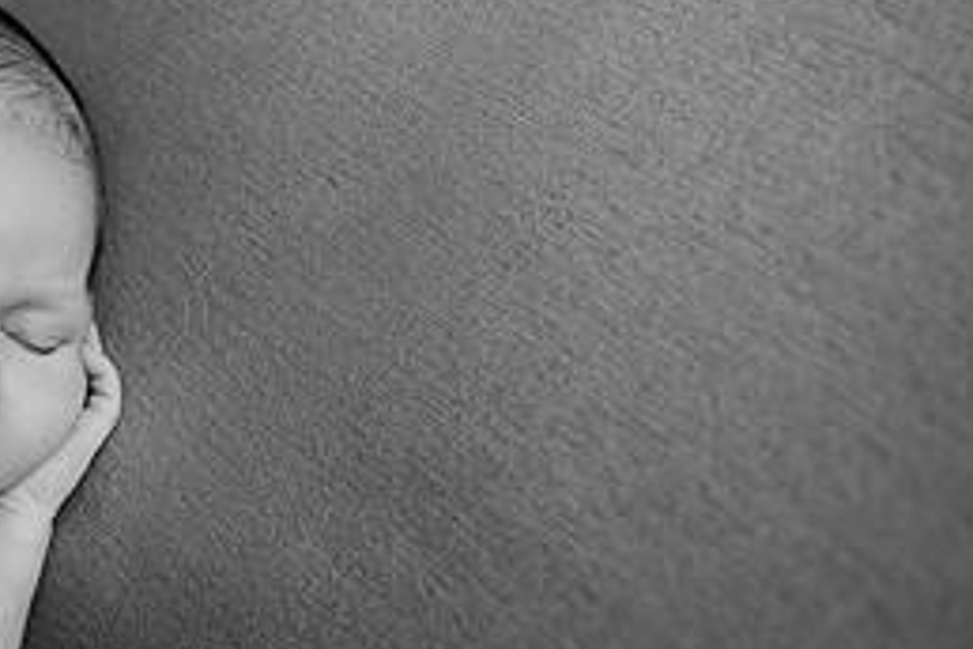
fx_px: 1459
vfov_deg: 25.1
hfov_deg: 32.2
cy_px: 311
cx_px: -113
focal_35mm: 54
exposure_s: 1/160
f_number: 2.8
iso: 100
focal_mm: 24
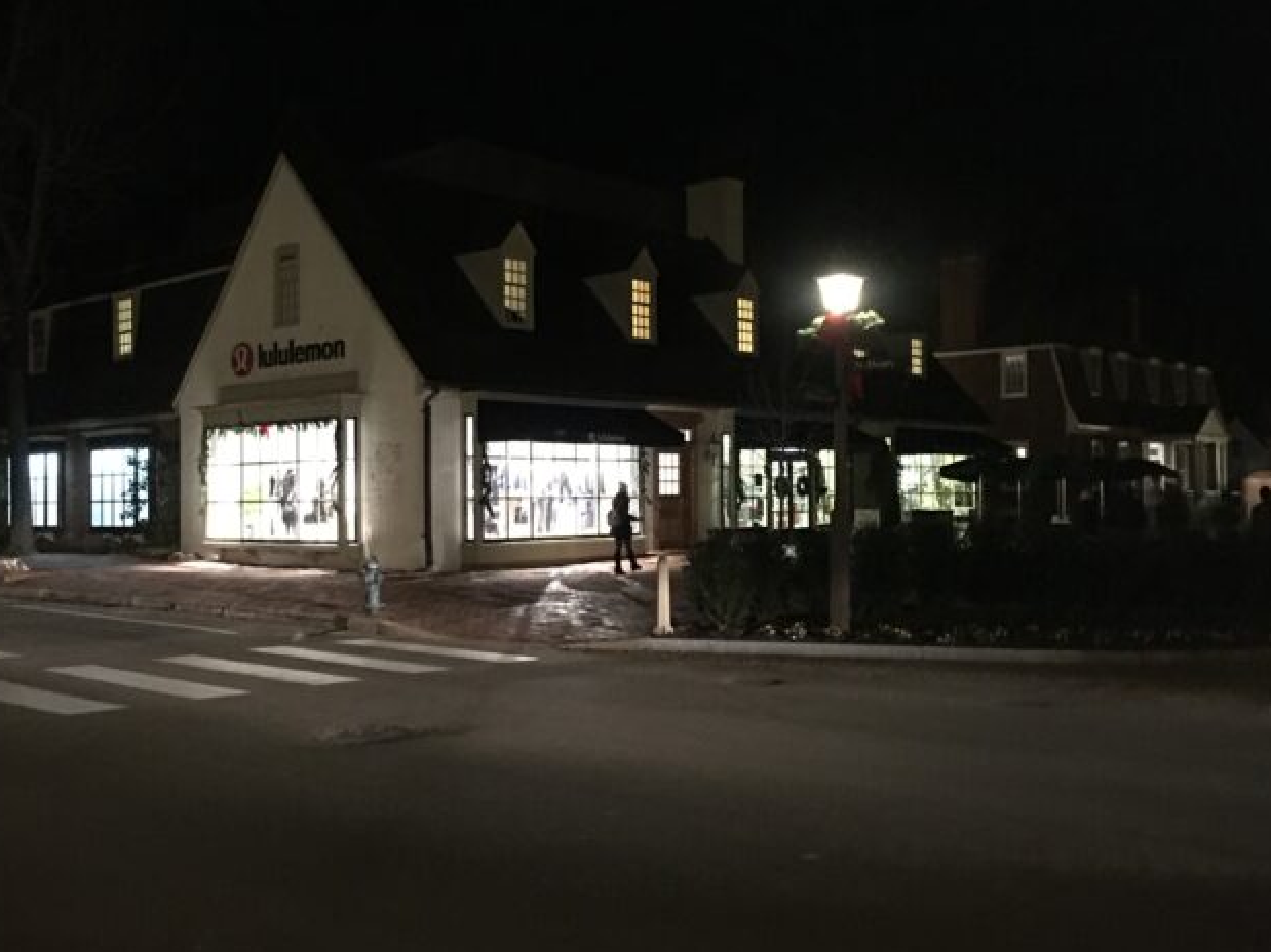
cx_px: 563
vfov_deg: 39.6
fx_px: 1322
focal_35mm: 36
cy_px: 470
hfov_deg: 51.3
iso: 250
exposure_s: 1/4
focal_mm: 4.15
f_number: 2.2
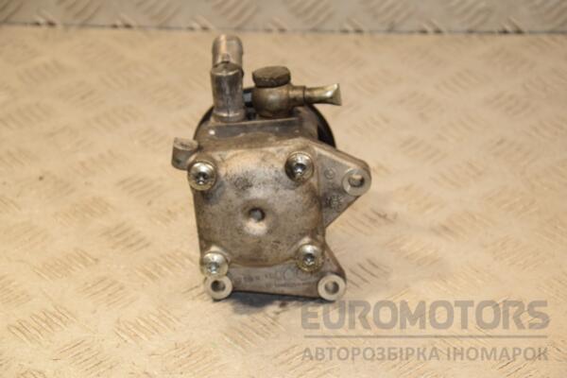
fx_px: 1654
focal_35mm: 105
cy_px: 189
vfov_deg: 13.0
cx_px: 284
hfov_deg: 19.5
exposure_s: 1/200
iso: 800
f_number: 6.3
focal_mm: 70
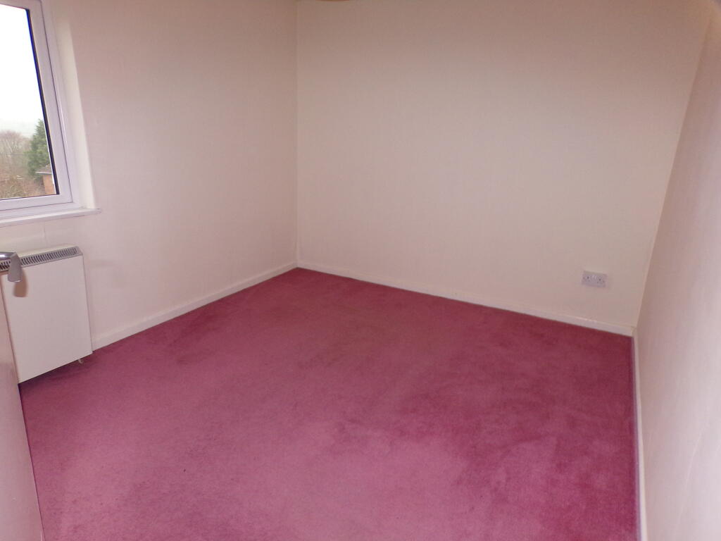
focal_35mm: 24
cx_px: 360
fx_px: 500
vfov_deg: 56.8
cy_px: 270
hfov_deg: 71.6
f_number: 3
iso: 200
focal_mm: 4.3
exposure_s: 1/34
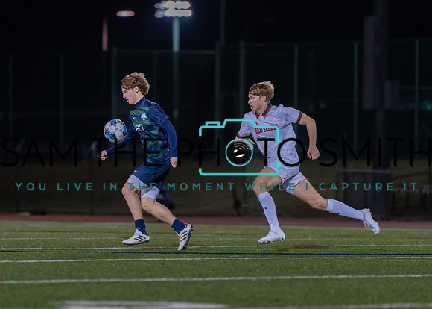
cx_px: 160
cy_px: 122
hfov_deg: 6.4
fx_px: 3853
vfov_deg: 4.6
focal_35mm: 314
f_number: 2.8
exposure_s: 1/1000
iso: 2500
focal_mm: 200
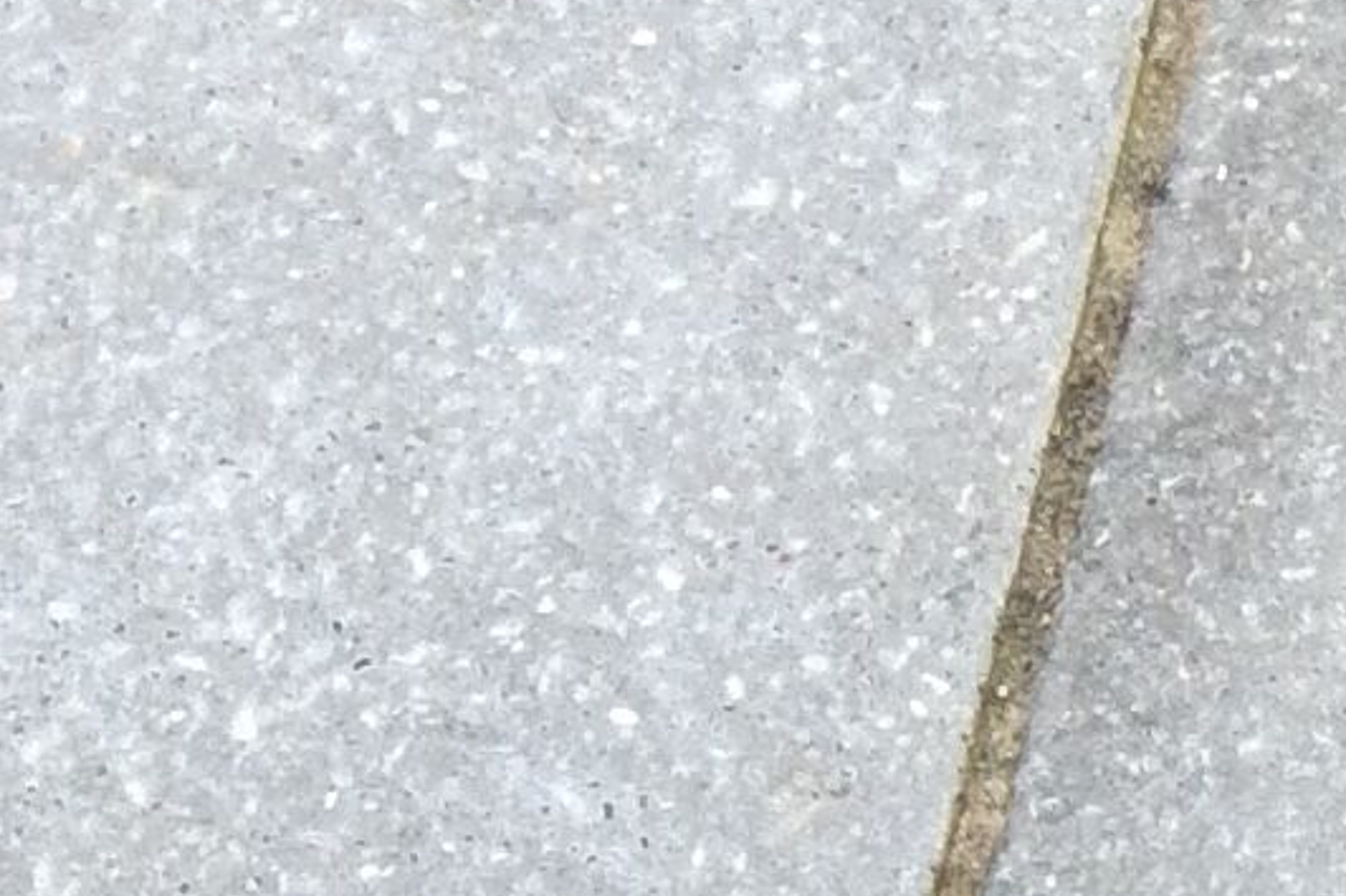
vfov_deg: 8.3
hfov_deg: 11.2
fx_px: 6053
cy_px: 1400
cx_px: 2894
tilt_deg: -59.3
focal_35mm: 162
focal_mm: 3.3
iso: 32
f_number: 2.4
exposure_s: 1/136
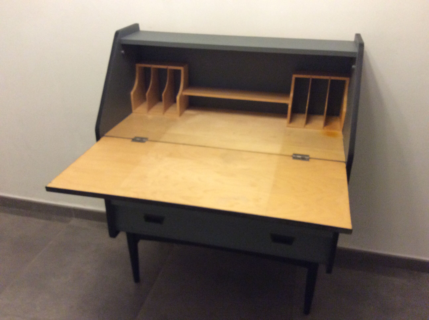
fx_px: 396
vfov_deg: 44.1
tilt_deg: -29.3
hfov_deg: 56.9
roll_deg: +0.1
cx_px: 214
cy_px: 160
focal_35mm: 32
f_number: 2.4
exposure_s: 1/25
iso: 250
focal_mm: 3.3
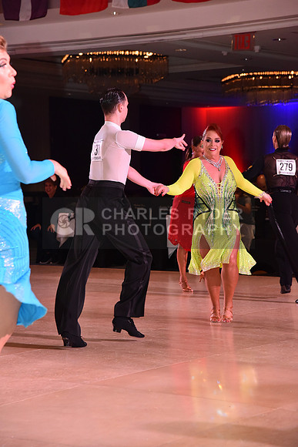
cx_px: 149
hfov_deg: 14.0
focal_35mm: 98
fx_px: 1216
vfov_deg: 20.8
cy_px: 224
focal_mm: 98
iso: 2500
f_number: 5.6
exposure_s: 1/320
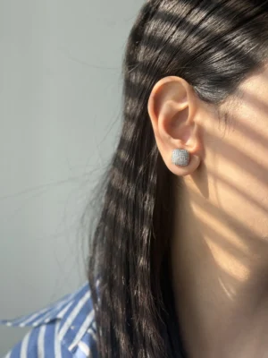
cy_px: 179
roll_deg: -1.0
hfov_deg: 30.3
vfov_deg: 39.7
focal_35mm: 48
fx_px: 495
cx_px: 134
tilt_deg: -5.6
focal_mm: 6.76
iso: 80
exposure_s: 1/339
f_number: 1.78
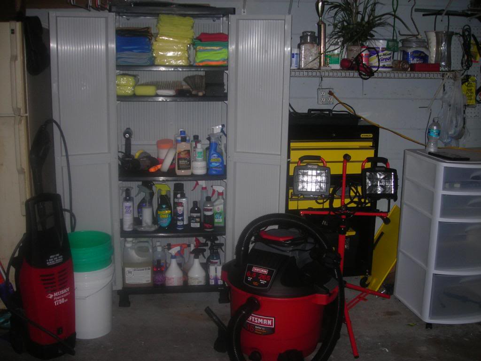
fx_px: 528
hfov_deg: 49.0
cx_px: 240
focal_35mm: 38
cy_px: 180
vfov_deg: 37.7
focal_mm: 6.3
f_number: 3.2
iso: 114
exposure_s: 1/60.1
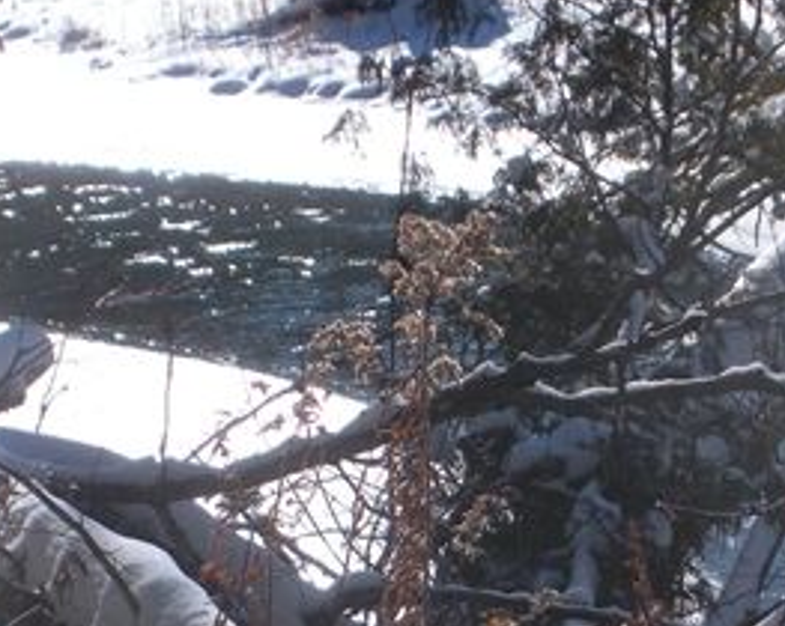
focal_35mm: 152
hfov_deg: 12.7
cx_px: 439
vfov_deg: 10.1
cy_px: 629
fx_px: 3529
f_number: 4.6
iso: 64
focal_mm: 11.2
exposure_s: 1/595
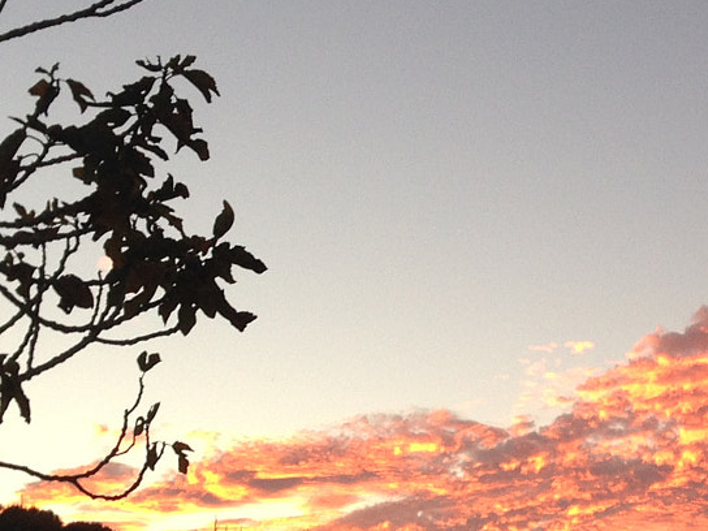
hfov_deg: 19.7
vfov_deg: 15.2
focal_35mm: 97
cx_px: 698
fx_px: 1984
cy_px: 420
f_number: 2.4
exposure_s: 1/120
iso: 64
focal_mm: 4.12
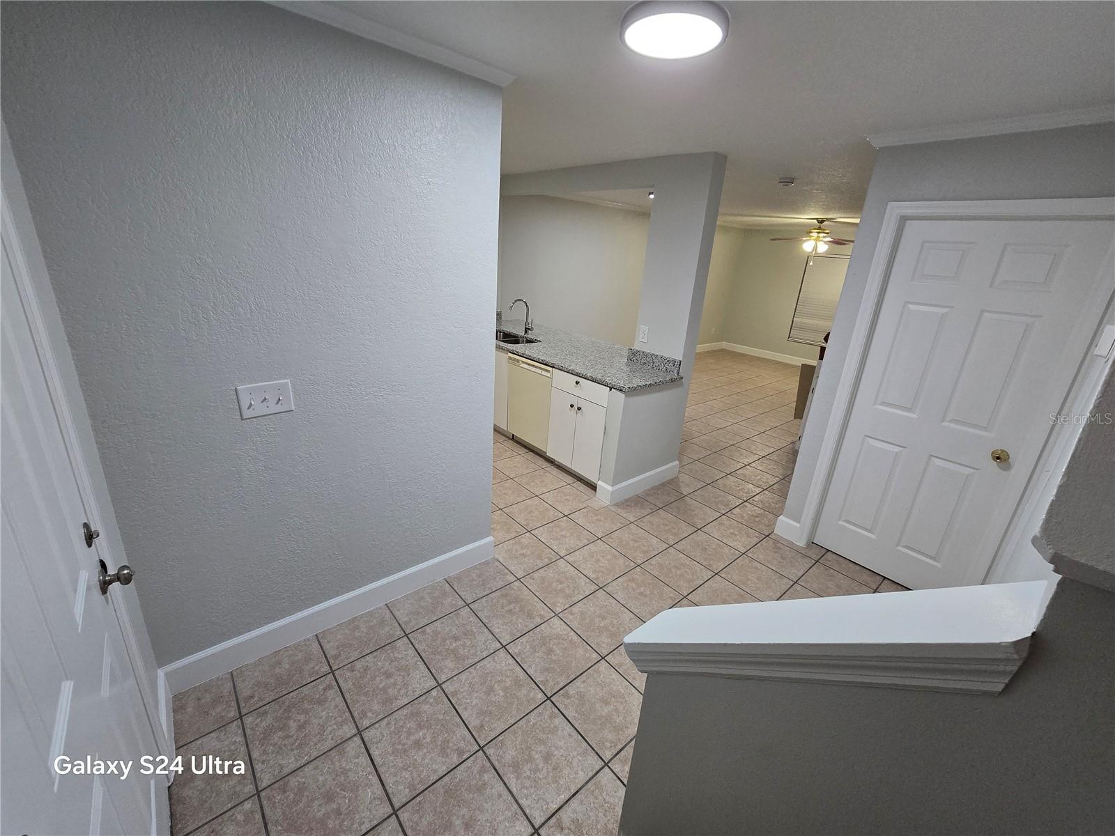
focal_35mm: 13
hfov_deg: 106.2
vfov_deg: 89.9
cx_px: 558
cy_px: 418
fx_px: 419
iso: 320
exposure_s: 1/60
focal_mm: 2.2
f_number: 2.2
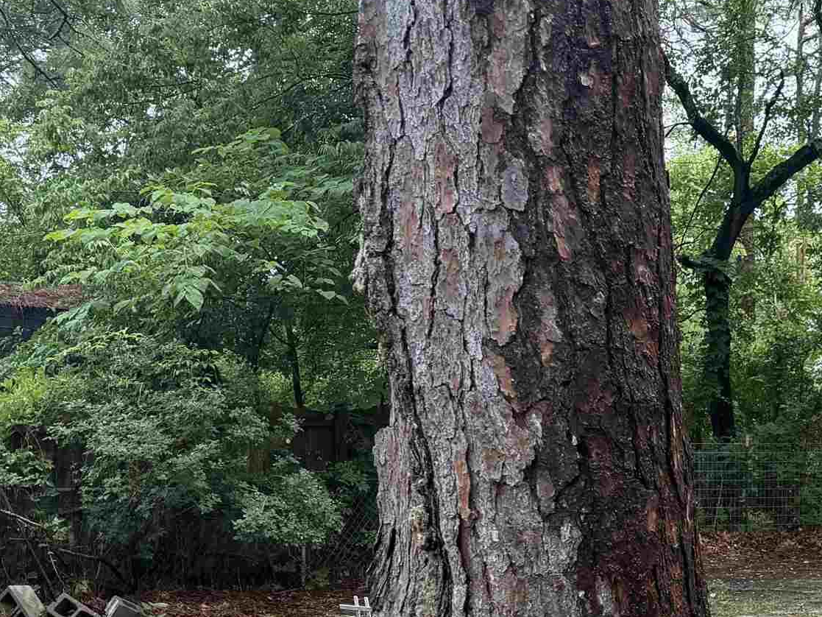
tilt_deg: -2.2
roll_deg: -2.3
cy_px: 590
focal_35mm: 66
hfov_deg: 27.4
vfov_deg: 21.6
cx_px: 859
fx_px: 1567
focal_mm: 6.76
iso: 80
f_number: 1.78
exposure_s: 1/563
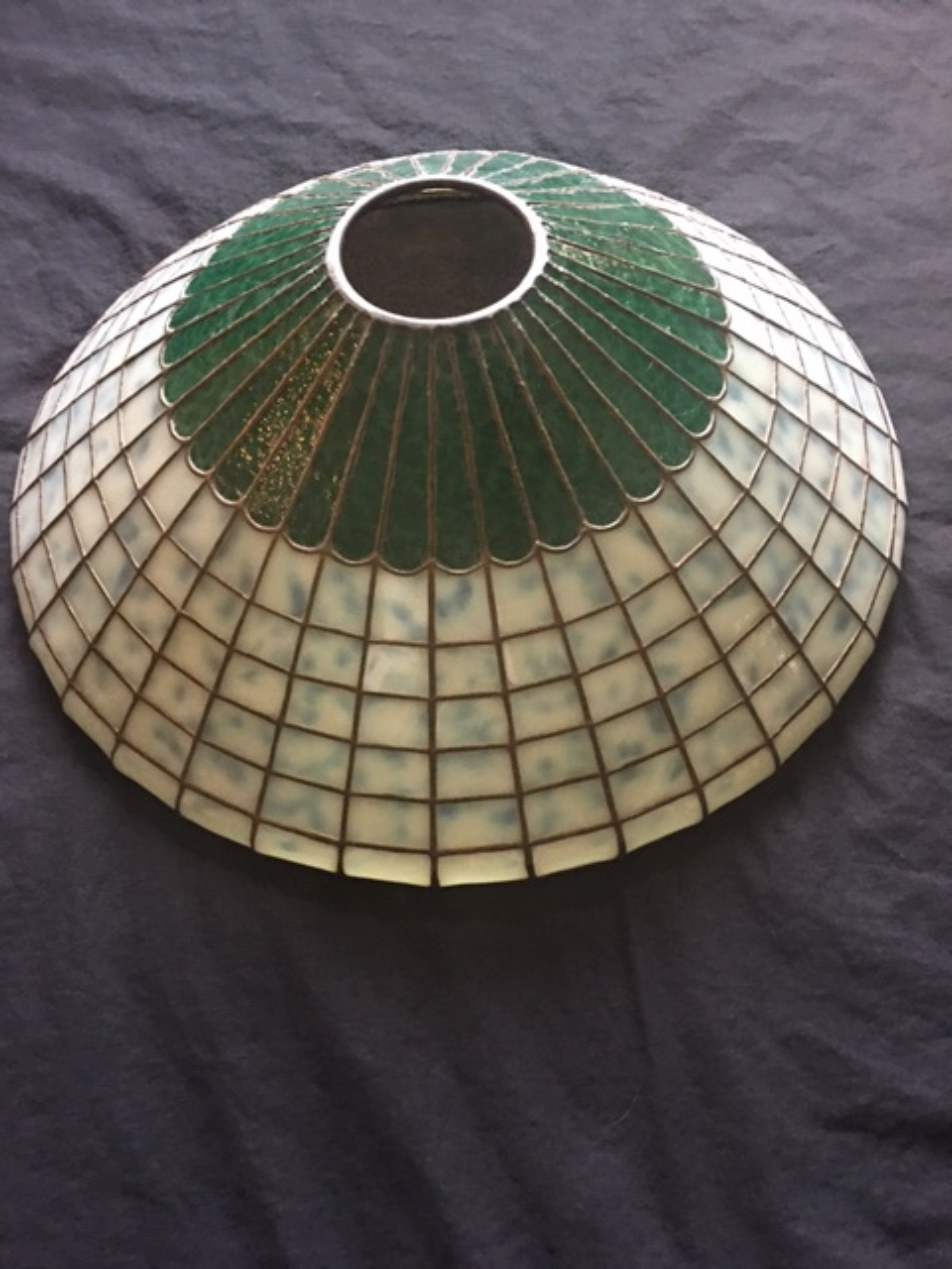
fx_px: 1063
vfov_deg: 61.7
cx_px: 476
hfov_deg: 48.2
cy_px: 634
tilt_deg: -58.4
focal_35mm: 29
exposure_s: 1/4
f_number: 2.2
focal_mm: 4.15
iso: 64
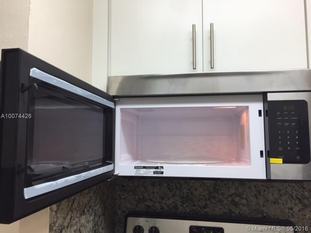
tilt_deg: +4.7
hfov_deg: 61.7
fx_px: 261
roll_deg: -0.6
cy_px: 116
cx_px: 156
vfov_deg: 48.2
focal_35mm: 29
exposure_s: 1/30
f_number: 2.2
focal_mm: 4.15
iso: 32
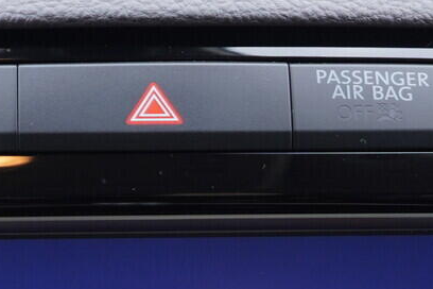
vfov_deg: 10.3
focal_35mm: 127
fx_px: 1527
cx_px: 122
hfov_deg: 16.1
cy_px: 492
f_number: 2.8
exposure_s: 1/40
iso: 250
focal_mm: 24
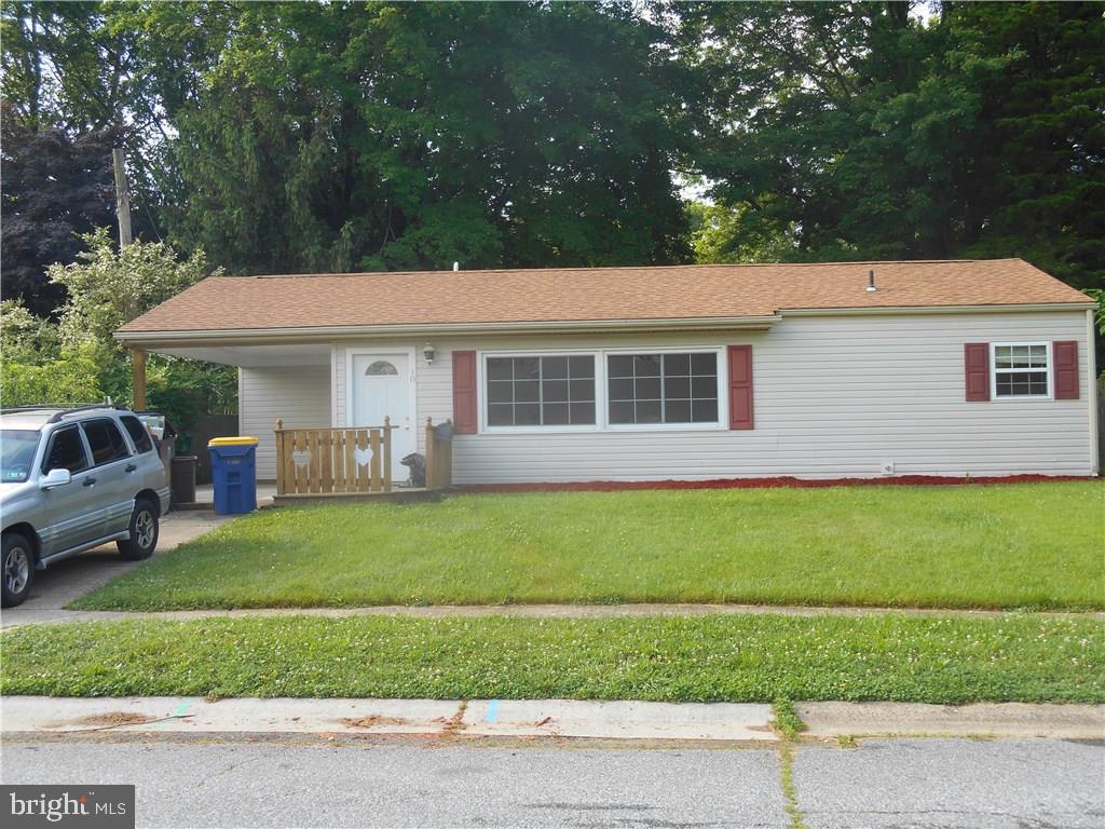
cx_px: 552
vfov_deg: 35.1
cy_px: 414
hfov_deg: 45.8
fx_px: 1309
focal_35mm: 41
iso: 80
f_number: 3.9
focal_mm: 7.2
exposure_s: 1/160
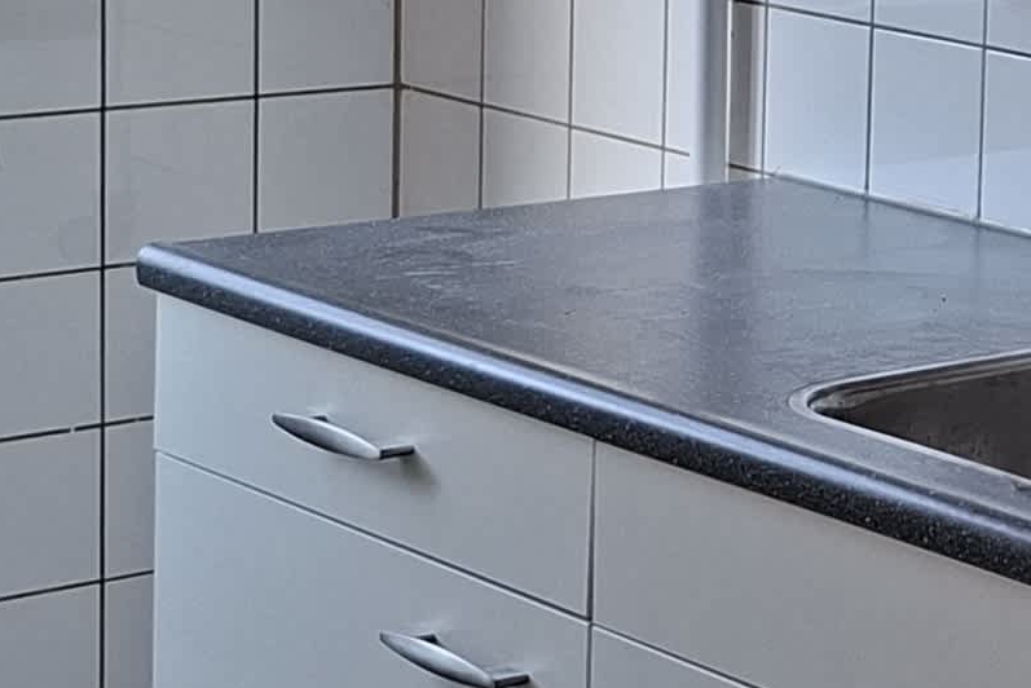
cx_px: 1486
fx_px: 3438
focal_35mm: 120
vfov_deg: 11.3
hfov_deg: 15.8
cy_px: -6
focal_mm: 5.5
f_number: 1.8
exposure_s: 1/110
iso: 50
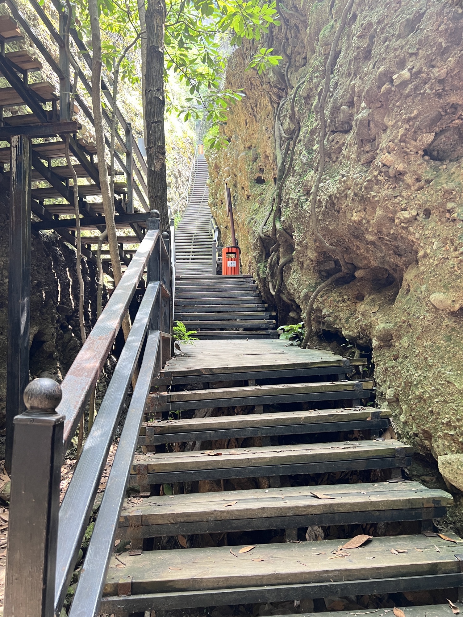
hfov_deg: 53.1
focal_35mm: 26
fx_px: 464
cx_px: 232
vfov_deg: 67.3
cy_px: 308
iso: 125
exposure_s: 1/73
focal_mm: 5.7
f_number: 1.5
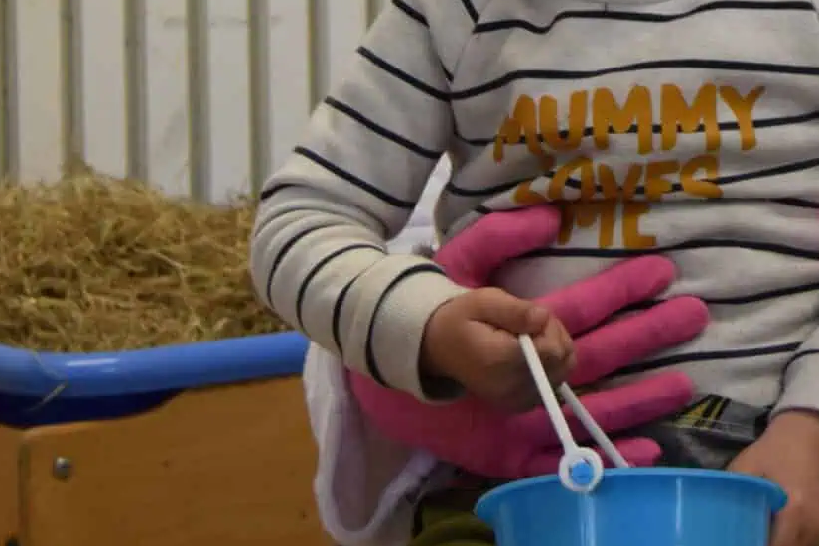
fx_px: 3389
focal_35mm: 149
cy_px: -146
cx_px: 684
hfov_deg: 13.7
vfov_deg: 9.1
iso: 800
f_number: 4.5
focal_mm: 32
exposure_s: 1/125
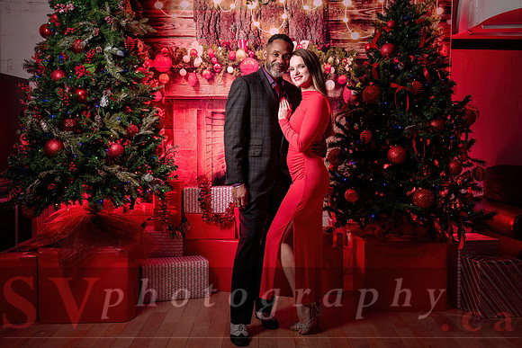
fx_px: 575
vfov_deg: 33.7
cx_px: 261
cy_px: 166
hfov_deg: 48.8
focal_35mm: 40
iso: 500
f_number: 4
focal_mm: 36
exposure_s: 1/160
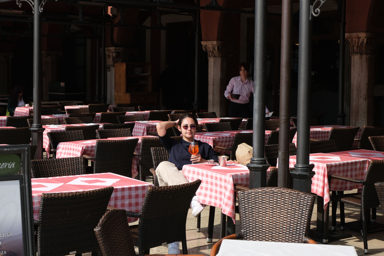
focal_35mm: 67
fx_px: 715
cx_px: 192
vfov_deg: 20.3
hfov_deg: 30.1
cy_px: 128
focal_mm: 44.5
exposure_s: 1/450
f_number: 5.6
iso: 160
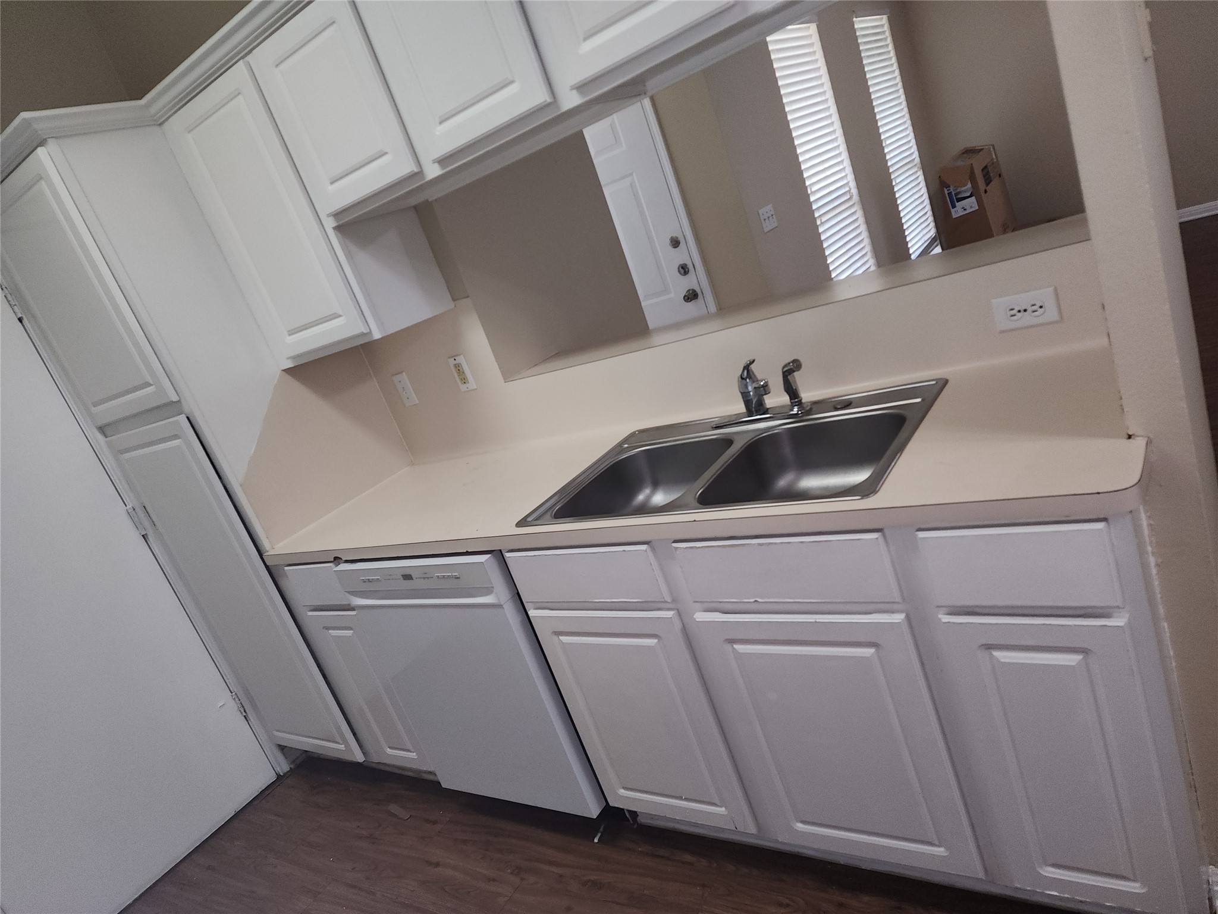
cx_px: 609
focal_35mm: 23
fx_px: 809
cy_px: 457
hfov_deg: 73.9
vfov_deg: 58.9
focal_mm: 6.4
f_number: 1.8
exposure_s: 1/40
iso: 100
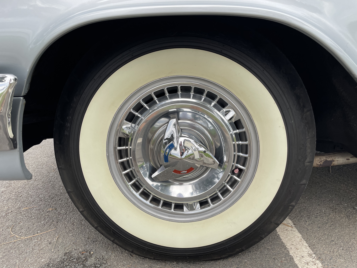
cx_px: 178
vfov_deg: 53.1
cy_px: 134
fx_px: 268
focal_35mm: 26
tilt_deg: -10.9
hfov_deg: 67.3
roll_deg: +0.7
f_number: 1.6
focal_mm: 4.2
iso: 32
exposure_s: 1/483
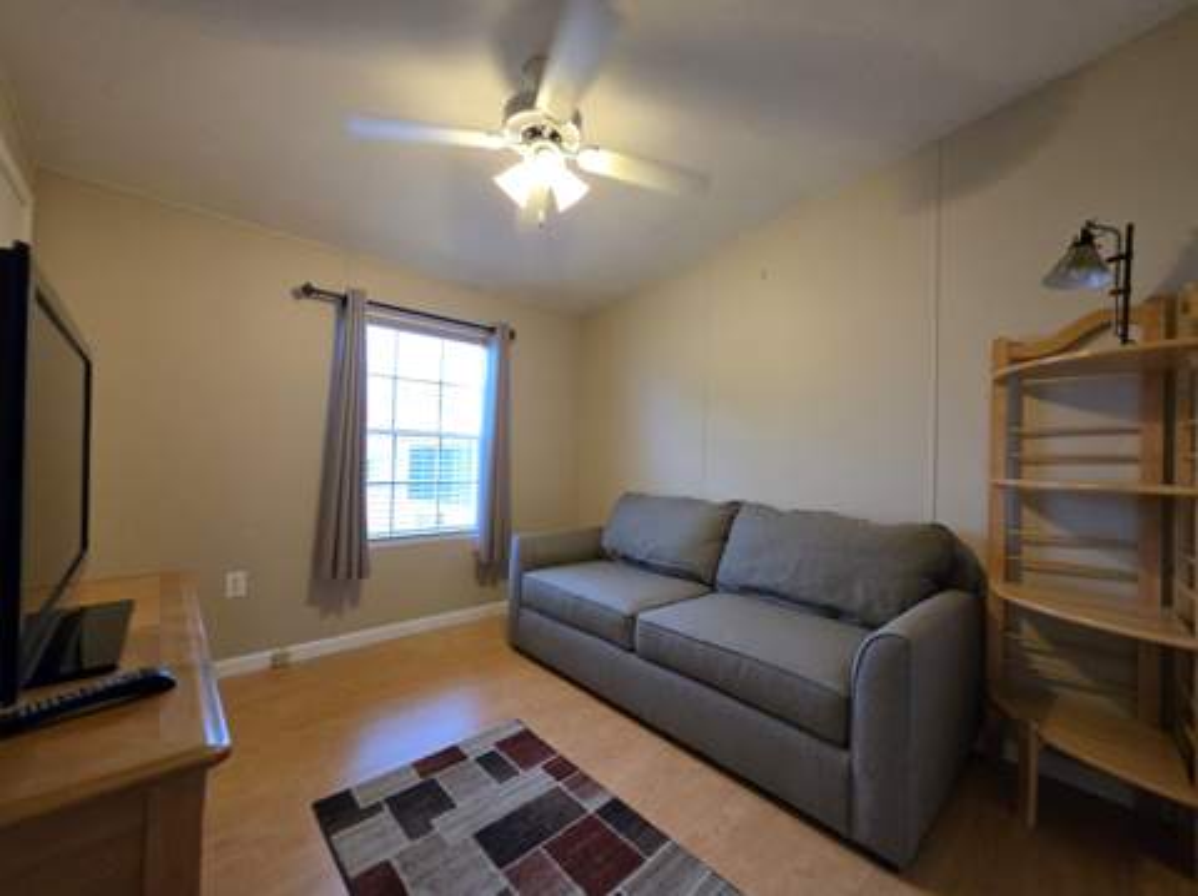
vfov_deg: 89.8
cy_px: 448
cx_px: 599
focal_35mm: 13
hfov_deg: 106.2
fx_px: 449
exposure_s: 1/120
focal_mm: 2.2
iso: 320
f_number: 1.9
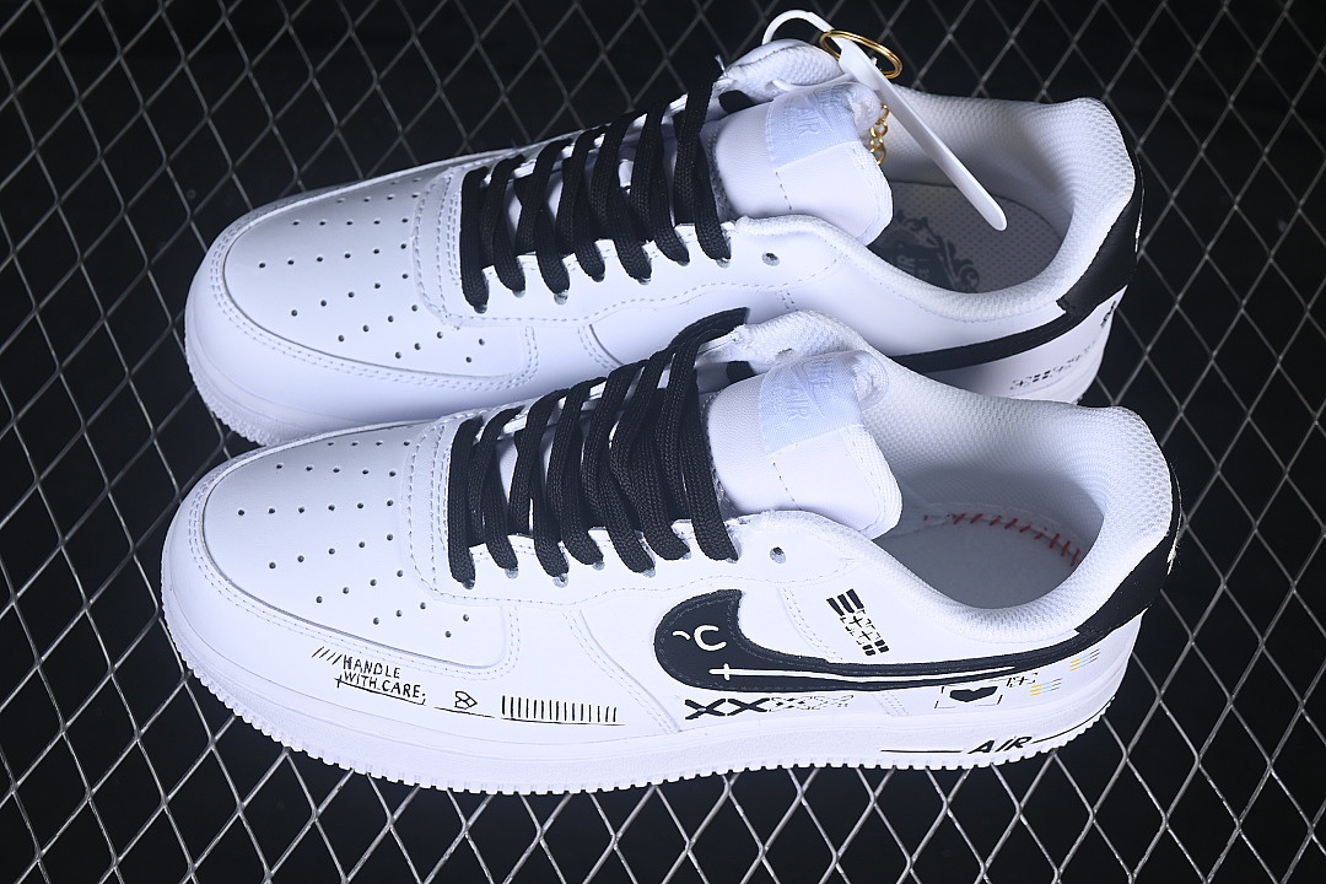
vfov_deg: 18.2
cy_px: 442
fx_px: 2762
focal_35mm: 75
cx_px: 663
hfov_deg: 27.0
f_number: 7.1
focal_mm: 50
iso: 160
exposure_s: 1/80
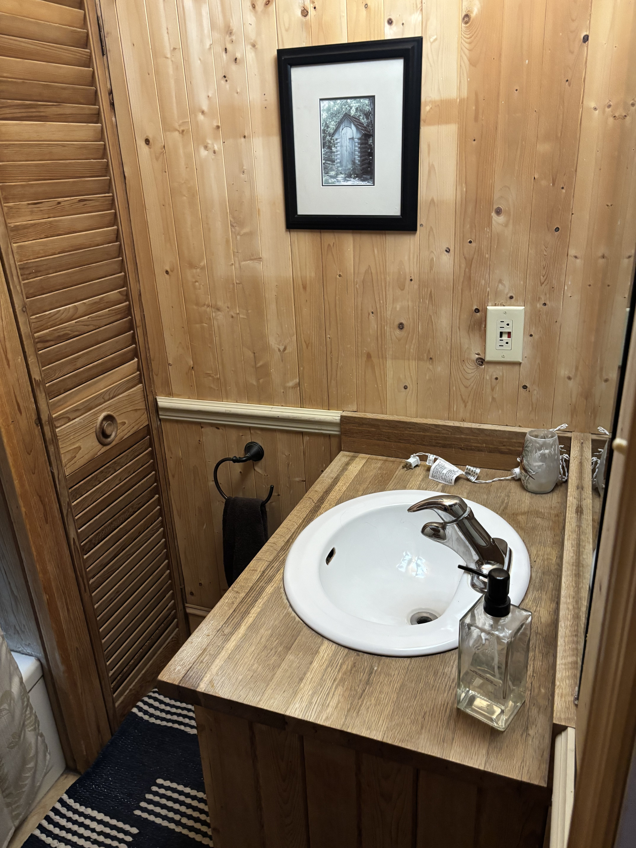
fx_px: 637
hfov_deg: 53.1
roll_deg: +2.6
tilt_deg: -23.2
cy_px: 424
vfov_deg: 67.3
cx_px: 318
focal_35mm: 26
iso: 500
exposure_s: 1/60
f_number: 1.6
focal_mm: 5.96
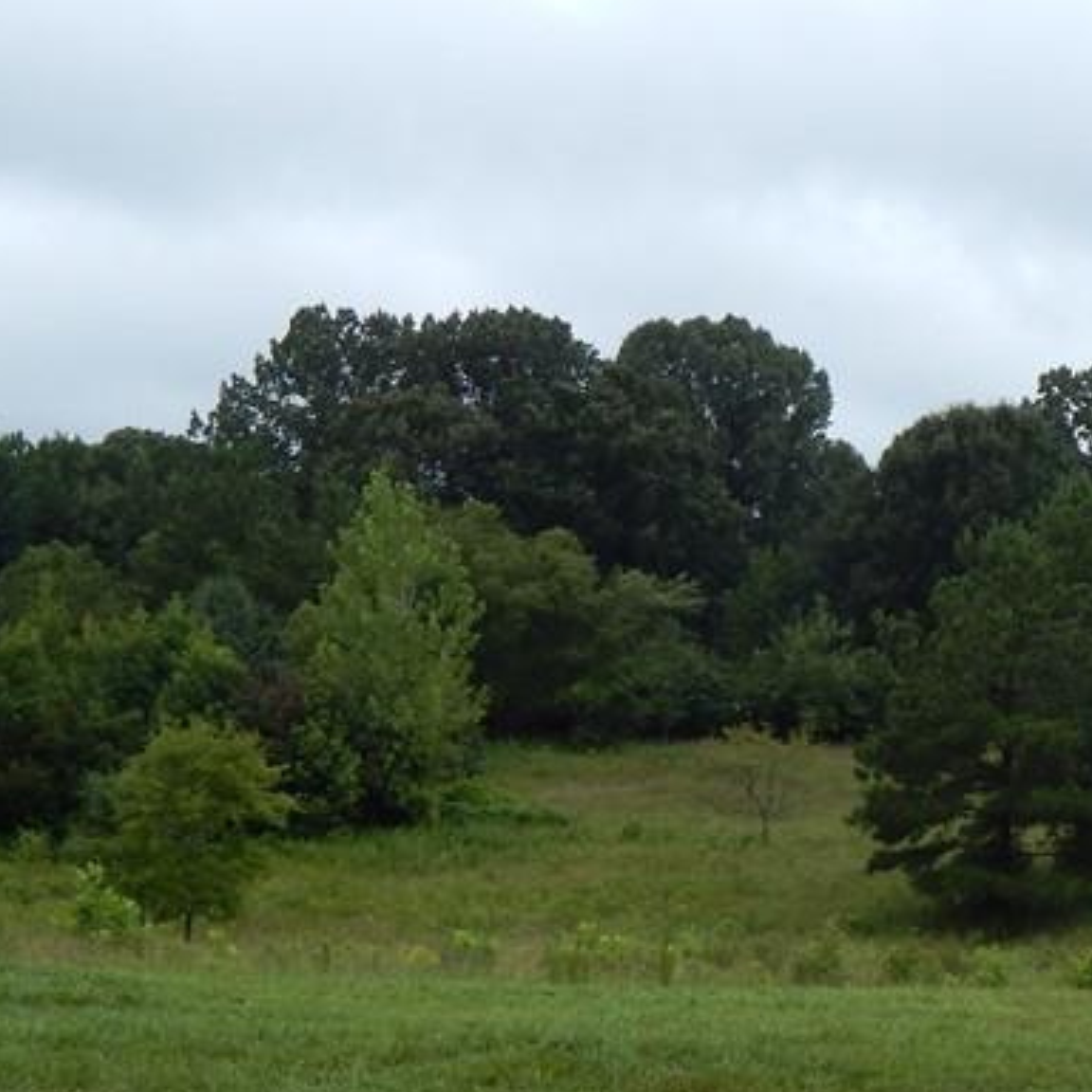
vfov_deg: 26.1
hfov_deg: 25.1
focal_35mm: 66
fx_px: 2356
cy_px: 609
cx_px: 1032
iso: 125
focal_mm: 5.1
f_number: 3.2
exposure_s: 1/1250
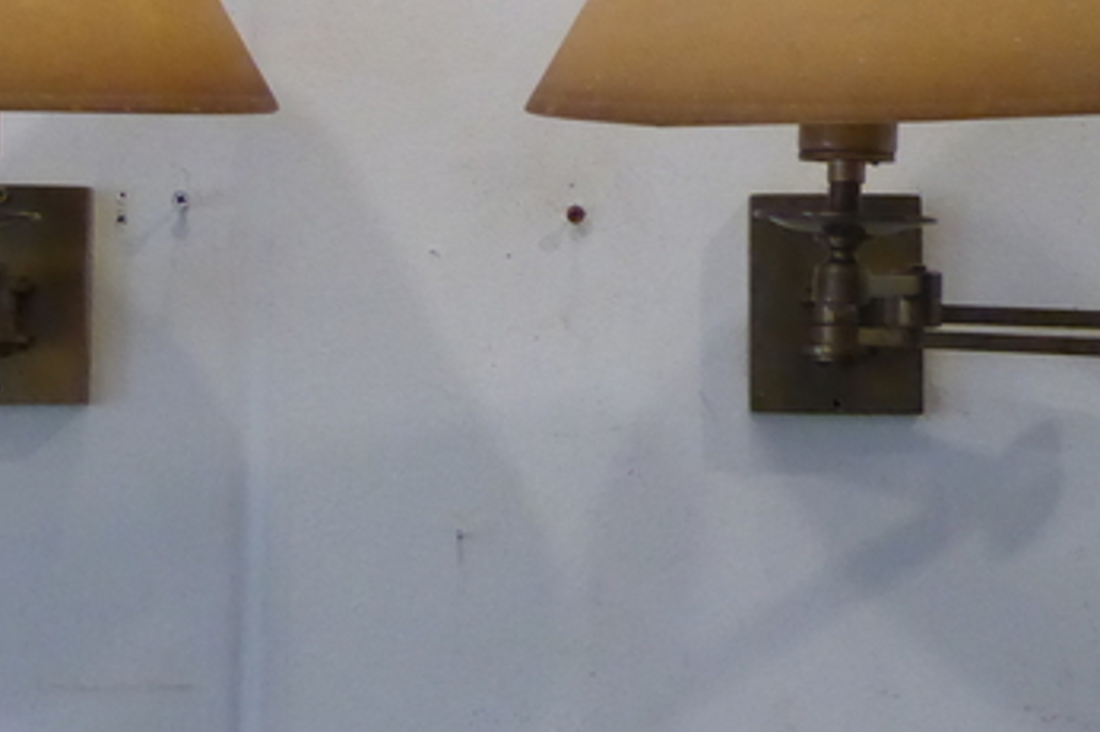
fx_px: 3298
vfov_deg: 12.6
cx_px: 425
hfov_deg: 18.9
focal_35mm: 108
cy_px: 184
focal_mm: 10.3
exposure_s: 1/250
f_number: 4.2
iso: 1600
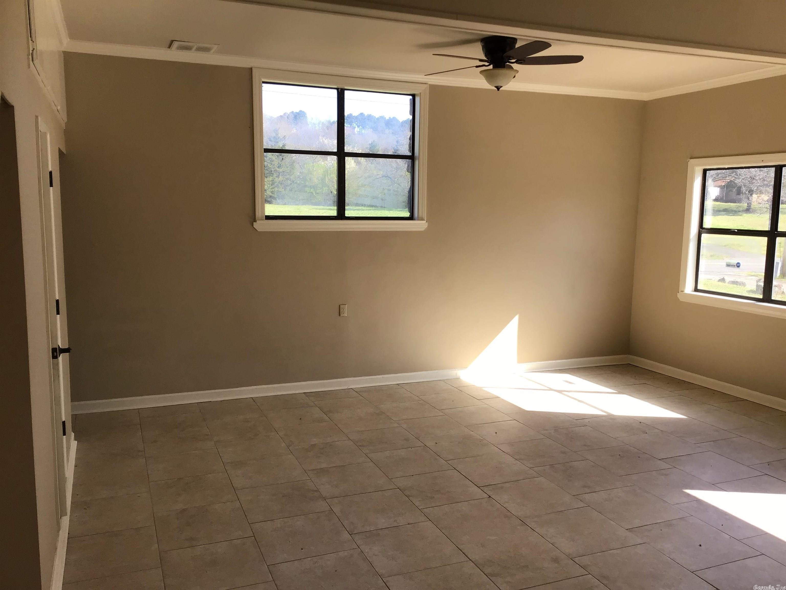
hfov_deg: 58.4
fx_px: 704
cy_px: 295
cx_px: 393
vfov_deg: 45.4
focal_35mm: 31
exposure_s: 1/170
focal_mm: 3.3
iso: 25
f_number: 2.4
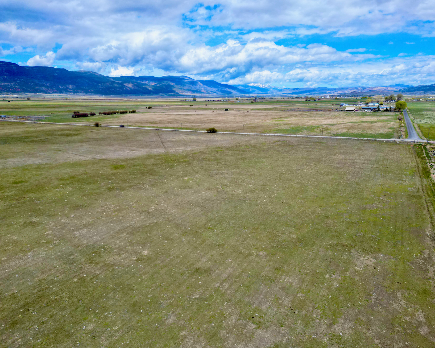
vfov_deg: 54.9
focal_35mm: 26
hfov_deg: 66.0
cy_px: 170
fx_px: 335
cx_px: 220
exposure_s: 1/3200
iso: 100
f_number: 1.7
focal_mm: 6.72
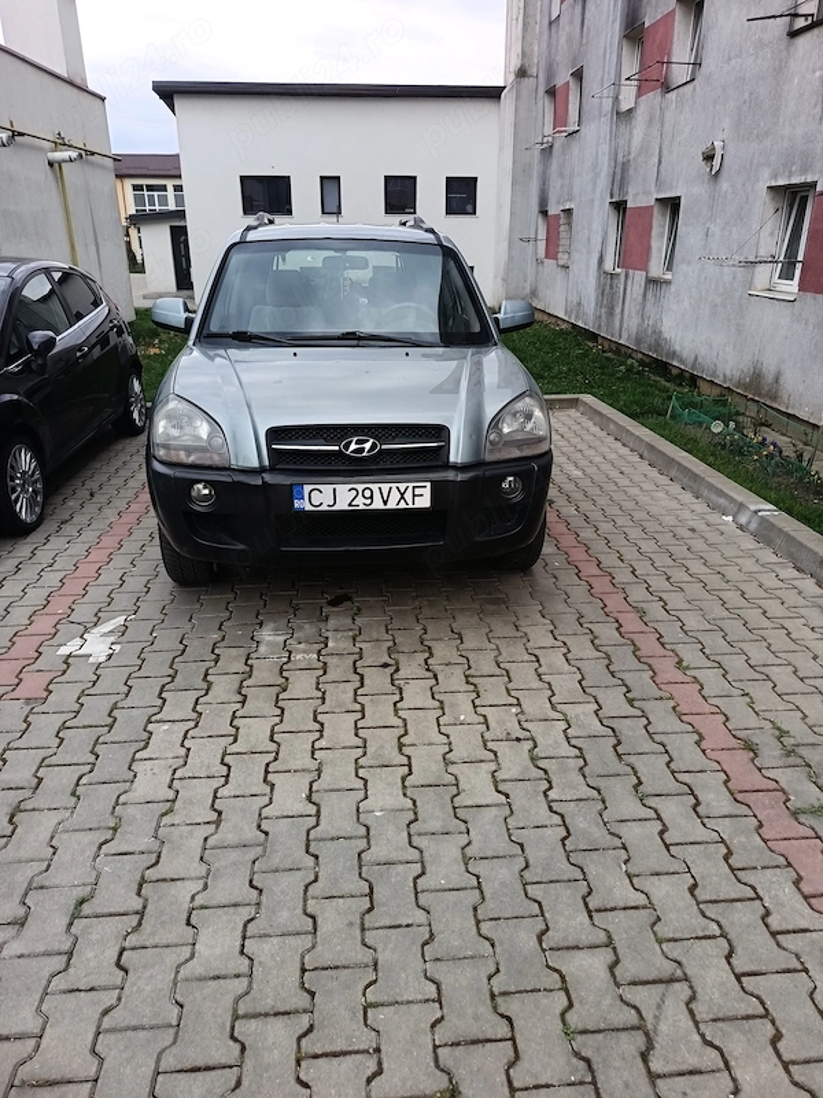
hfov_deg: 56.8
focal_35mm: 24
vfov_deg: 71.6
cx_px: 412
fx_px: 761
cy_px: 549
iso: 269
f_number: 1.75
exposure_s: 1/100
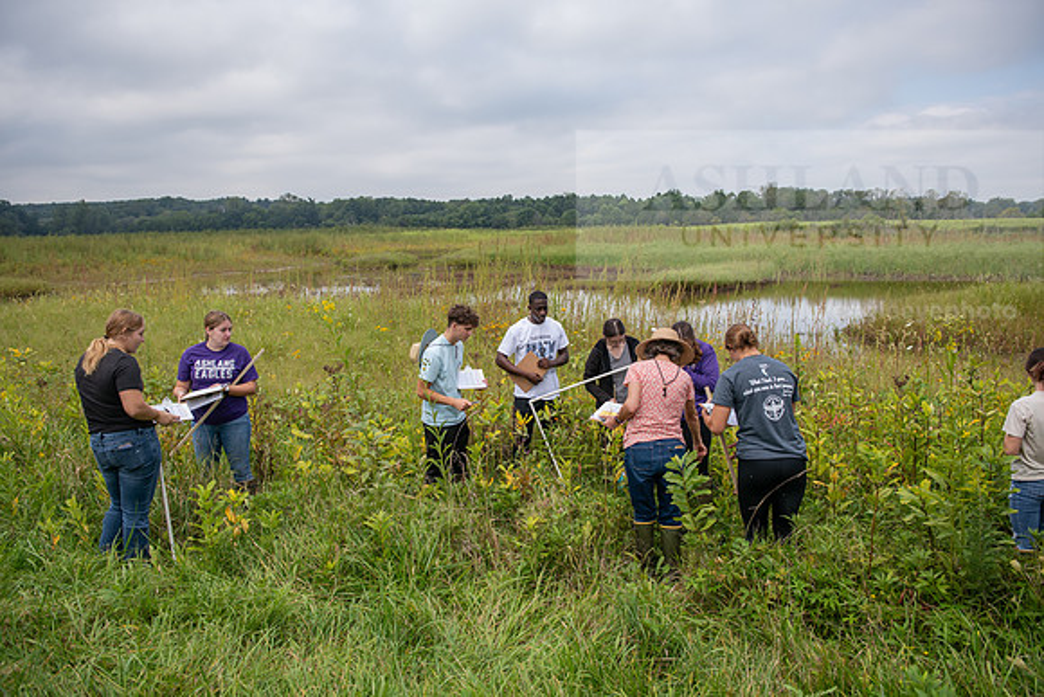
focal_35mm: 29
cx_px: 522
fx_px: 841
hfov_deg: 63.6
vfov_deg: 45.0
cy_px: 348
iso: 125
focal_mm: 29
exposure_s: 1/640
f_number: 4
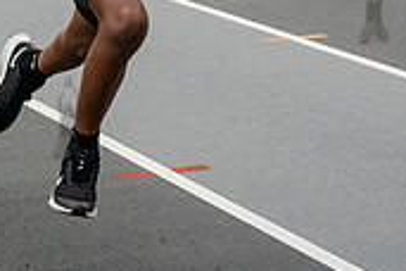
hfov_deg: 12.5
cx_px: 66
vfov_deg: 8.3
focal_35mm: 163
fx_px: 1838
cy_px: -113
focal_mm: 48
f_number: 4
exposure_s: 1/1000
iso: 6400
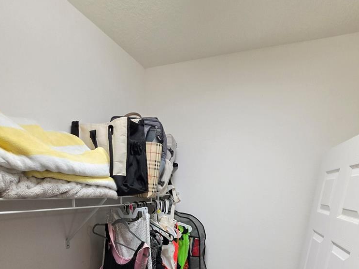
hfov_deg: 79.0
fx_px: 218
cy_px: 257
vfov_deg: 52.9
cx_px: 176
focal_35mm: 21
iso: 320
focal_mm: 2.2
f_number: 1.9
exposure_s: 1/120
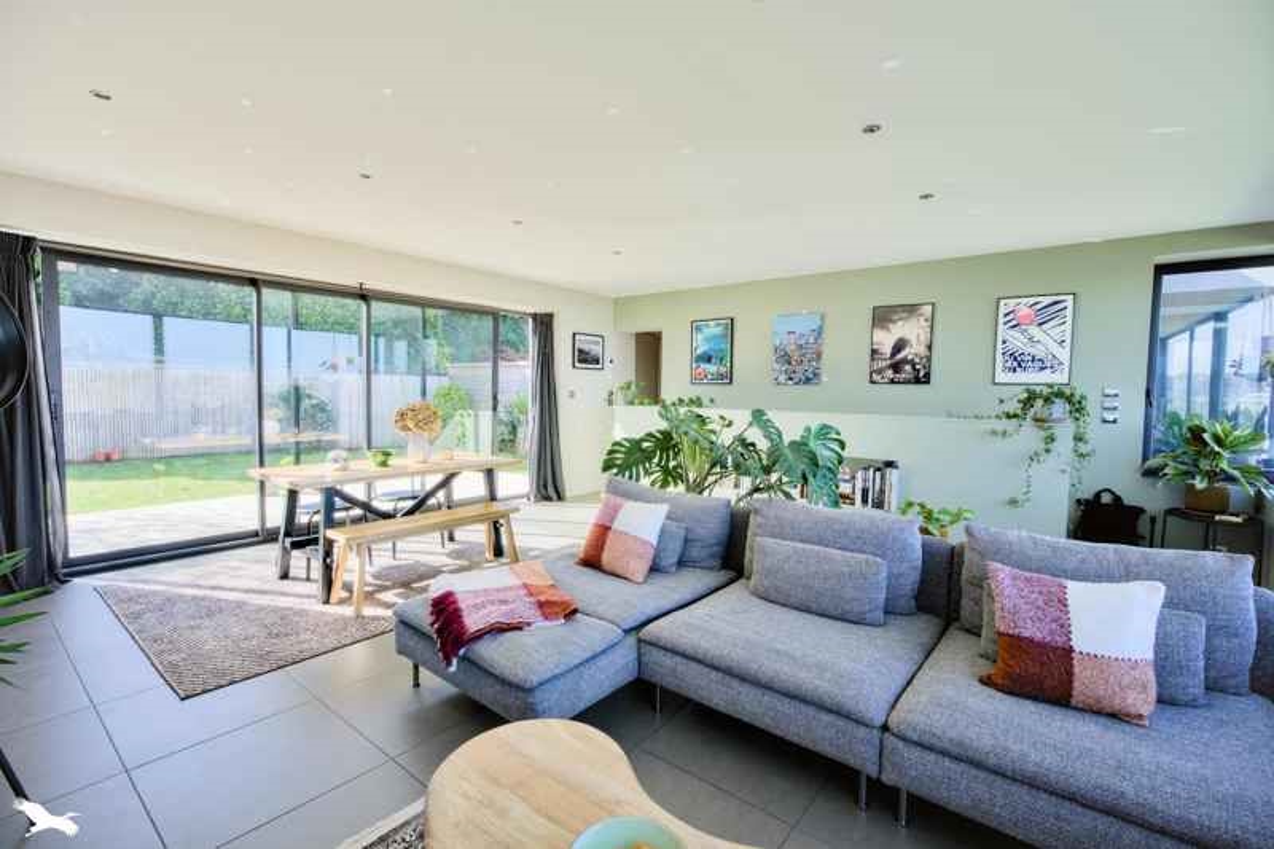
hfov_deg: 96.7
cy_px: 424
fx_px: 566
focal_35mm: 16
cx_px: 637
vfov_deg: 73.7
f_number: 8
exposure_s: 1/1600
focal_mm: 16
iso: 800
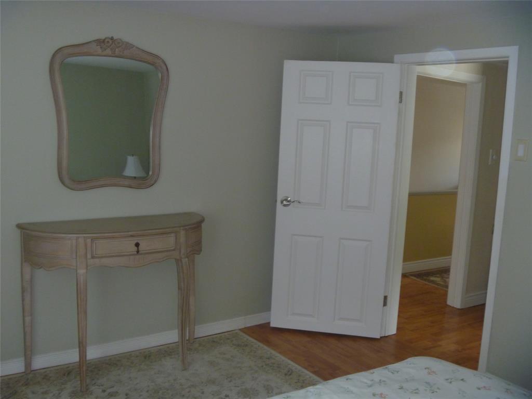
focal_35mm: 35
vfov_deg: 40.7
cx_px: 266
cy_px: 200
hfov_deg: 52.6
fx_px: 538
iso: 200
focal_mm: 6.3
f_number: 3.5
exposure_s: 1/30
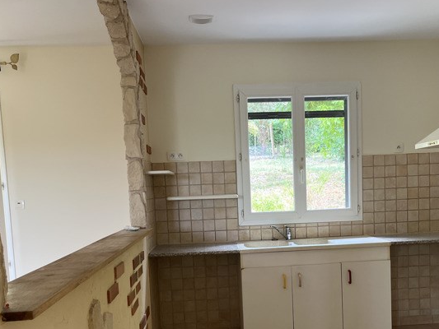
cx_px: 245
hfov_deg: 47.8
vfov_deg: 36.2
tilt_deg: -5.2
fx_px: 495
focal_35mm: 39
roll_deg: +3.0
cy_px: 236
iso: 125
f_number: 1.6
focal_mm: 5.1
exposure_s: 1/102
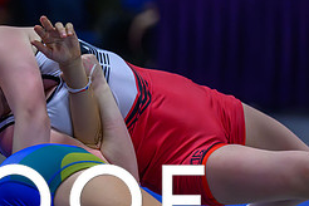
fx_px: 3433
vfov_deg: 3.4
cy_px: 200
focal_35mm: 400
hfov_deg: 5.1
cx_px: 16
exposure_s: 1/800
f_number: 2.8
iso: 8000
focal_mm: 170
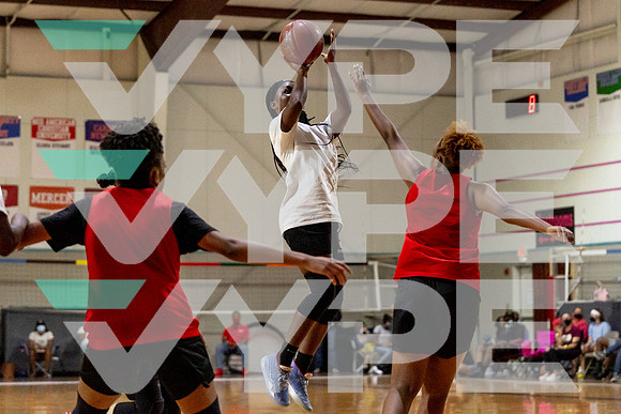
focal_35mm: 105
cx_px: 322
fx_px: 1812
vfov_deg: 13.0
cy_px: 144
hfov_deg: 19.5
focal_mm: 70
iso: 2500
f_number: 2.8
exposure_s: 1/800
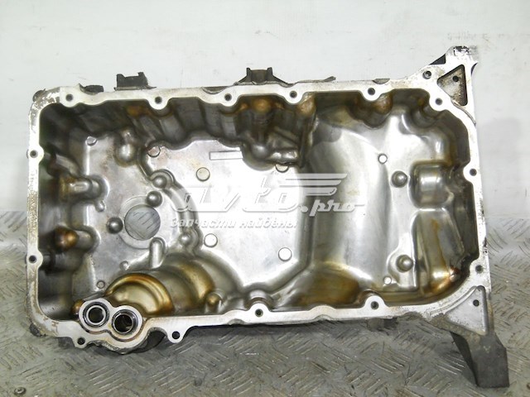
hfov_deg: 45.8
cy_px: 198
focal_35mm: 41
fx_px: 628
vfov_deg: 35.1
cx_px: 265
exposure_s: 1/30
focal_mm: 6.72
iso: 250
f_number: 3.1
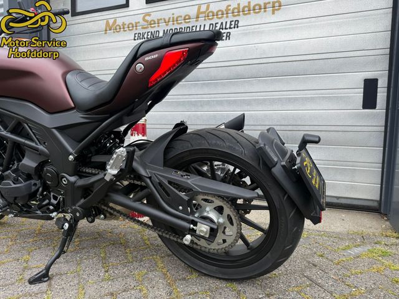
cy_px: 150
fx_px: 277
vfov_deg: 56.8
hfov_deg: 71.6
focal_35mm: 24
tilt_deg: -3.7
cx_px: 200
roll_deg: -1.7
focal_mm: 6.76
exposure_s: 1/1337
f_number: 1.78
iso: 80
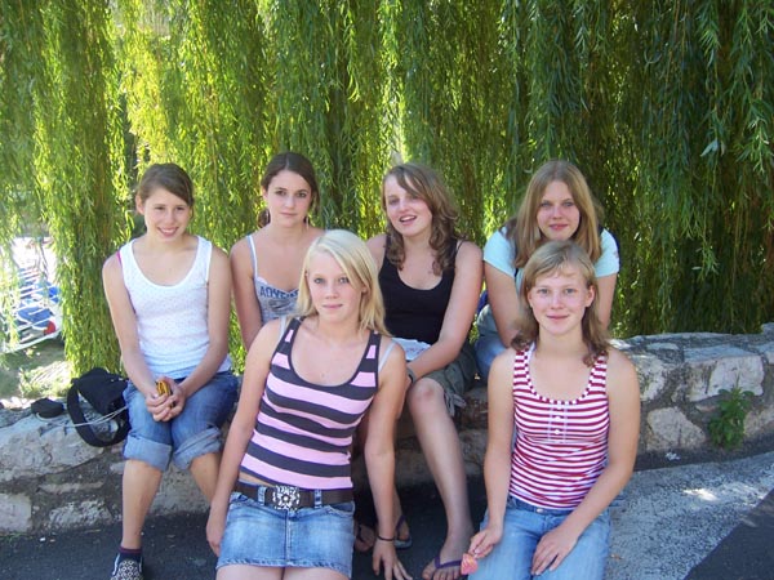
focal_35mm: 36
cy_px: 290
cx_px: 387
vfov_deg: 39.7
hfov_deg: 51.4
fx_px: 805
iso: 80
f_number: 2.8
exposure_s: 1/100
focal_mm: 6.2
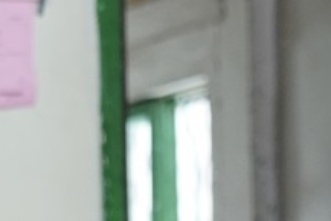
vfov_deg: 3.7
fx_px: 3395
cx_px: 247
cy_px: 498
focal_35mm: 369
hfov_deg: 5.6
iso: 1000
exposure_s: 1/40
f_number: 4.5
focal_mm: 50
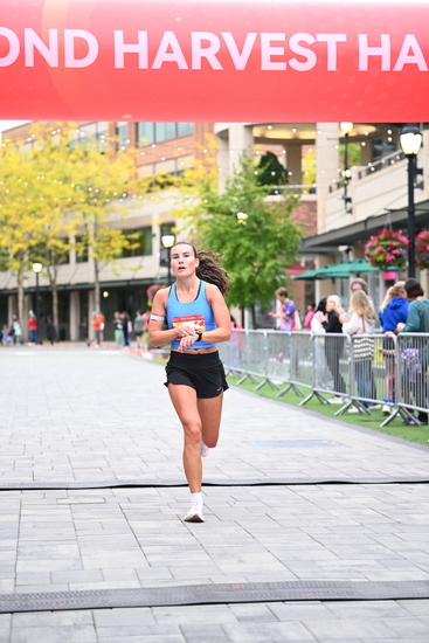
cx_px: 214
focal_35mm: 77
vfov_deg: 26.3
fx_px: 1375
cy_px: 322
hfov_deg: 17.7
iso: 1600
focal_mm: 77
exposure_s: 1/800
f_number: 2.8
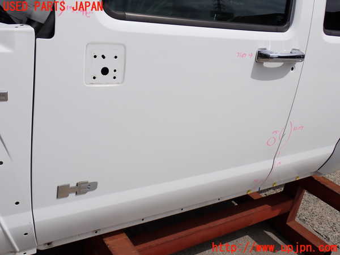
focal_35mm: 36
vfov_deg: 39.7
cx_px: 170
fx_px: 354
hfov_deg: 51.4
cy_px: 128
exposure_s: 1/320
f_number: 10
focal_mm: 6.37
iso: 100
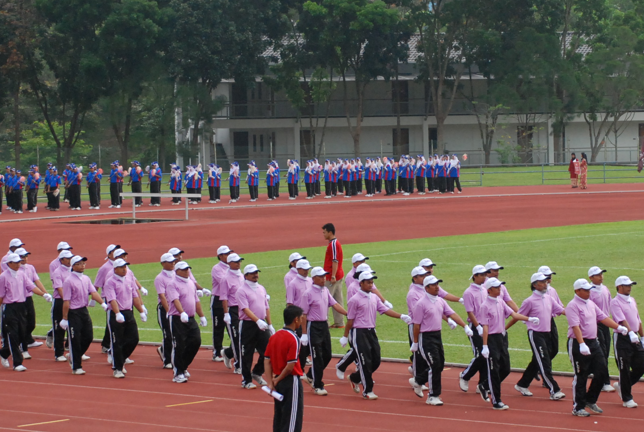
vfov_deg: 9.8
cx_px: 413
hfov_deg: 14.5
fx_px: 2527
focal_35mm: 141
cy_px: 180
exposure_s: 1/1600
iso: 1000
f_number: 5
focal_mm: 52
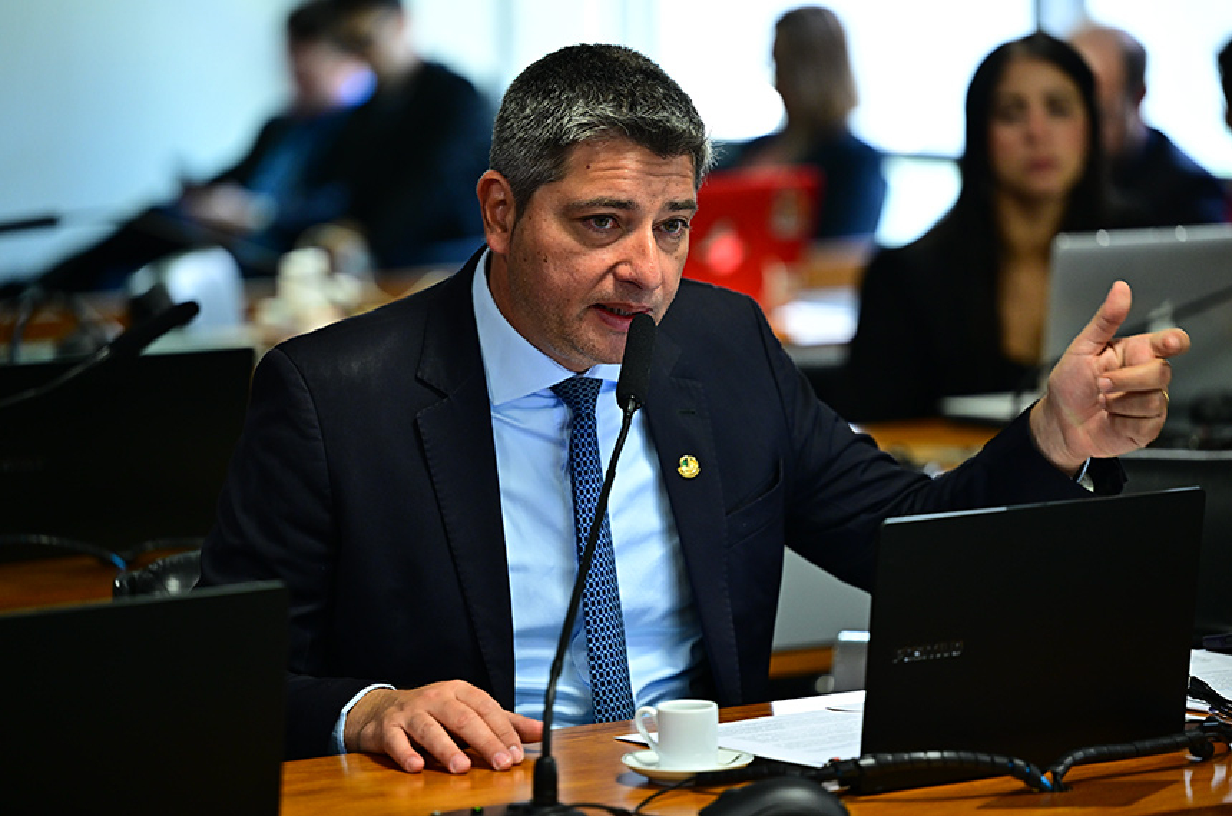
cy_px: 408
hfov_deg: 13.3
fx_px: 5295
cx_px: 616
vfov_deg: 8.8
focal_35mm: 155
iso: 1600
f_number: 2.8
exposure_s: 1/160
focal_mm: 155
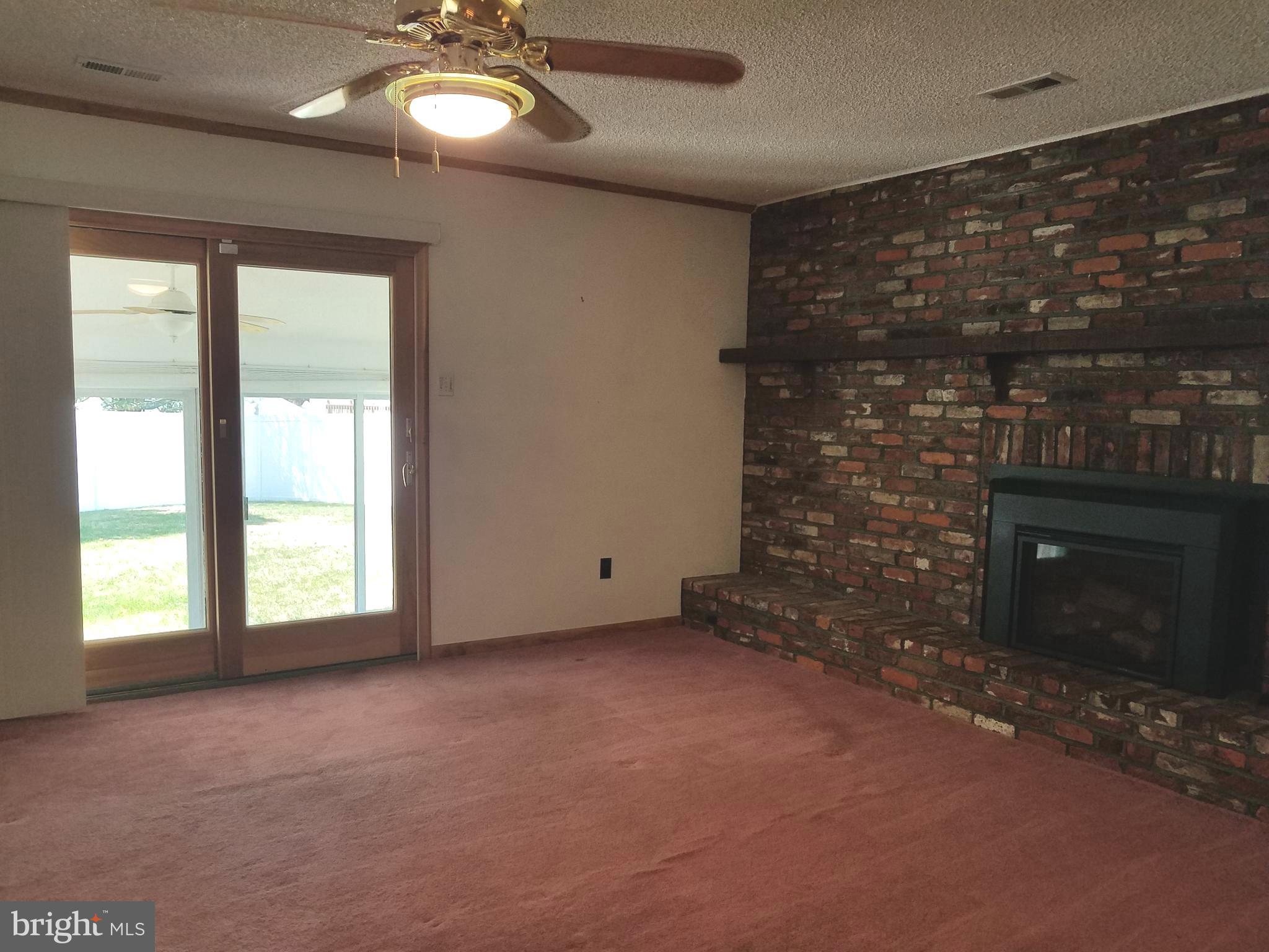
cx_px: 634
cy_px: 476
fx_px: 953
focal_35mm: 26
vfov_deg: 53.1
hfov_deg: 67.3
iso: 40
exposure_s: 1/147
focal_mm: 4.2
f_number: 1.7
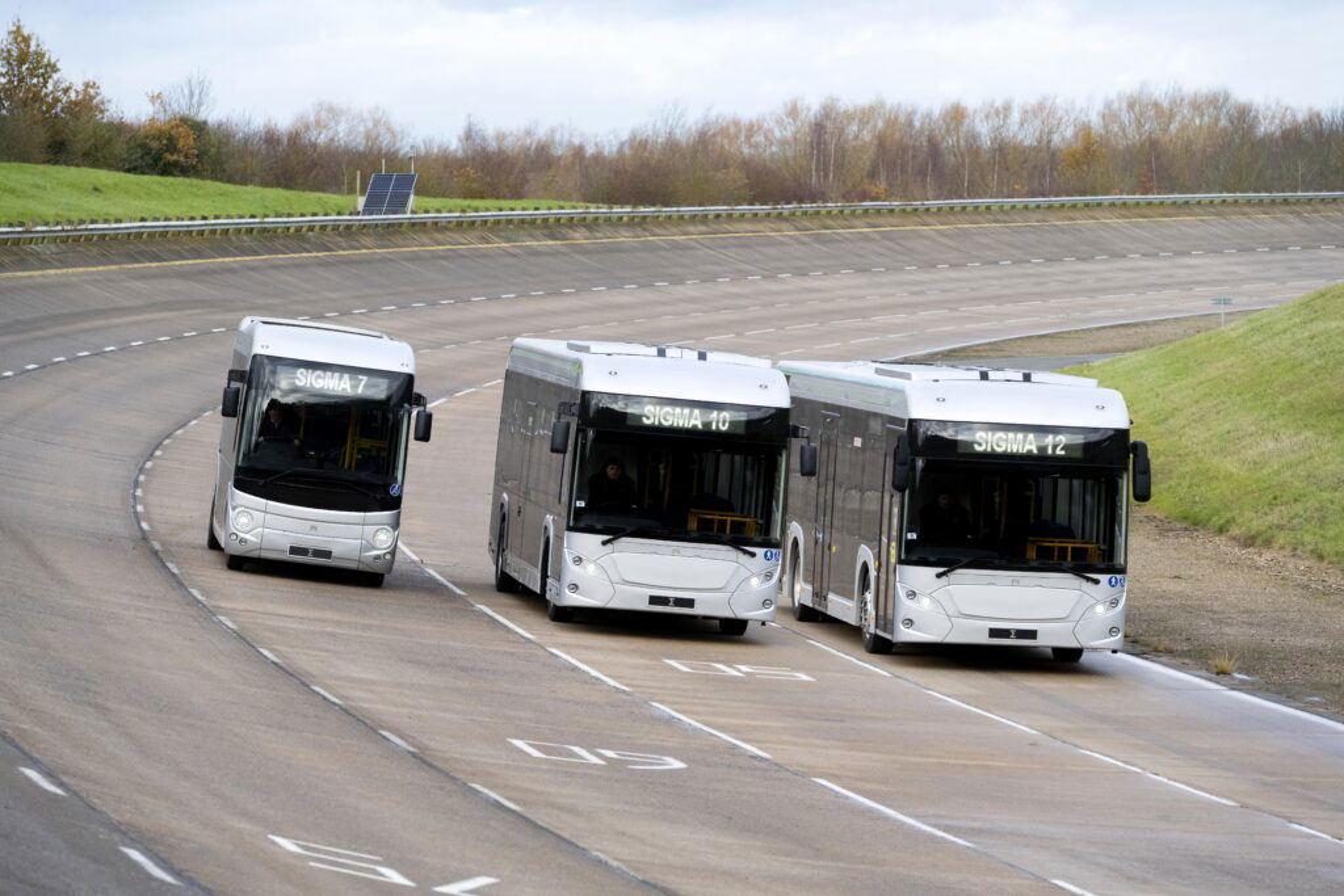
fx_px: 6720
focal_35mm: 180
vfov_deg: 7.6
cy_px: 448
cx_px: 672
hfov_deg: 11.4
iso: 1250
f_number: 5.6
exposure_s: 1/640
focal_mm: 180
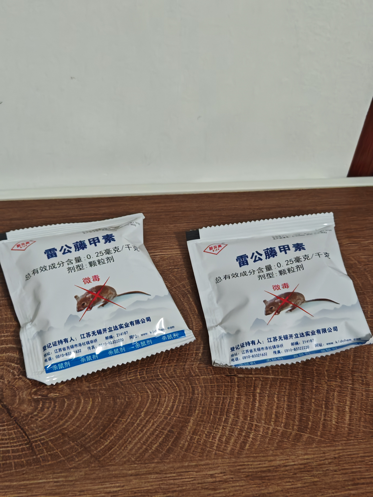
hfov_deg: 27.0
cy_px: 248
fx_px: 776
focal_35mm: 54
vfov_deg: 35.5
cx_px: 186
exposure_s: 1/25
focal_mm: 6.67
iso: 1000
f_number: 1.9
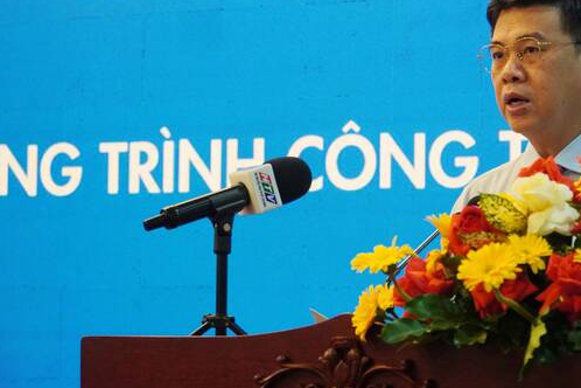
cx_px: 412
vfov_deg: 11.1
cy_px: 91
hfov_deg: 16.6
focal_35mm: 123
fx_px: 1982
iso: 1600
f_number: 4
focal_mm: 51
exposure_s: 1/160
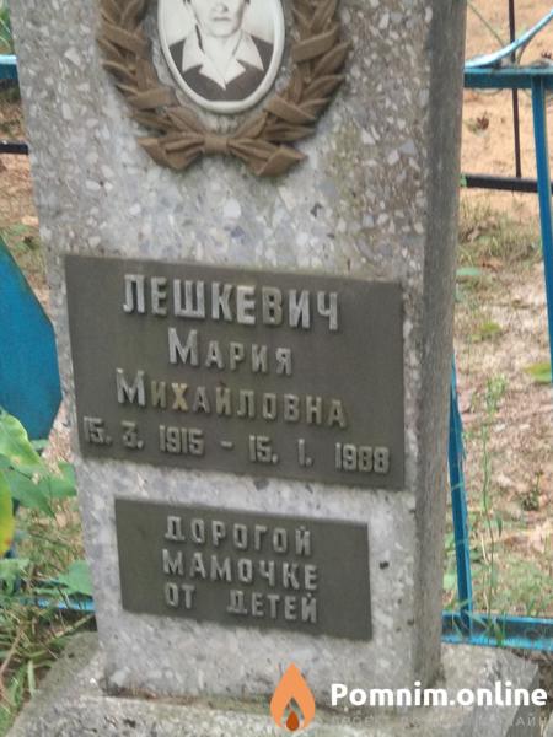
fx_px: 1108
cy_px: 368
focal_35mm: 52
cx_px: 276
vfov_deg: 36.8
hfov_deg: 28.0
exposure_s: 1/60
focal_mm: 5.99
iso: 250
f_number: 2.6
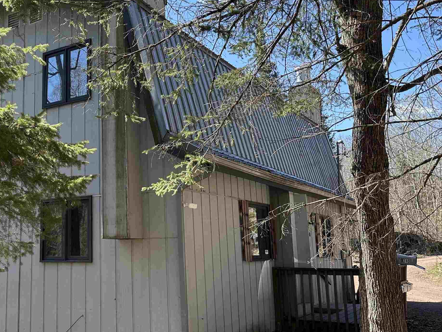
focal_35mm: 40
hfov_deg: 44.8
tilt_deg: +10.1
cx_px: 97
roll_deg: +0.9
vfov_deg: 35.9
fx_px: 511
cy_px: 154
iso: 80
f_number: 1.78
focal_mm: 6.86
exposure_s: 1/672
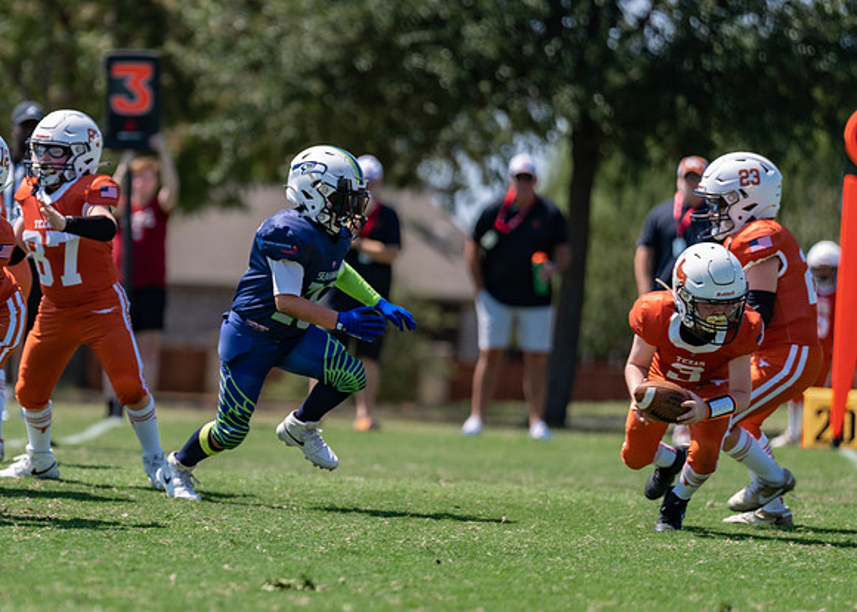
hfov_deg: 6.4
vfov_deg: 4.6
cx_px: 195
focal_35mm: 314
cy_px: 331
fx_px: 7647
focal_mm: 200
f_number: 3.2
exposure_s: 1/1250
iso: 100
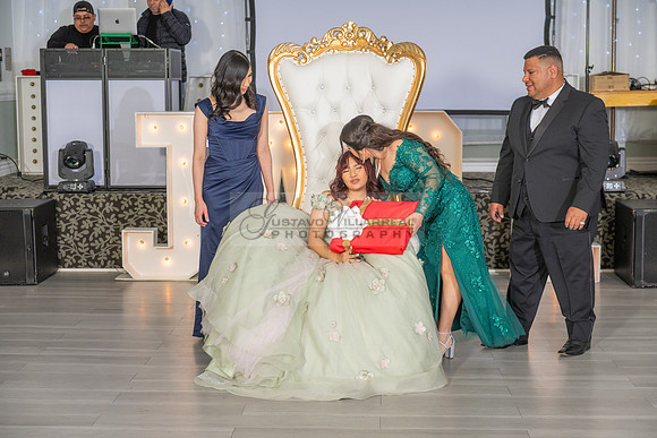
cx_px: 328
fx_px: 1095
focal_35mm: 60
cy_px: 219
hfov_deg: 33.4
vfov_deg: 22.6
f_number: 3.5
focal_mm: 60
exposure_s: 1/200
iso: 500
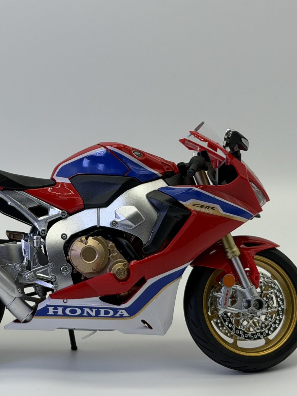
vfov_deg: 22.8
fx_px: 984
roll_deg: +1.0
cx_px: 71
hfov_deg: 17.1
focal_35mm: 86
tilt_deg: -14.8
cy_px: 214
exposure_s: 1/1013
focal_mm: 6.76
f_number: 1.78
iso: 80
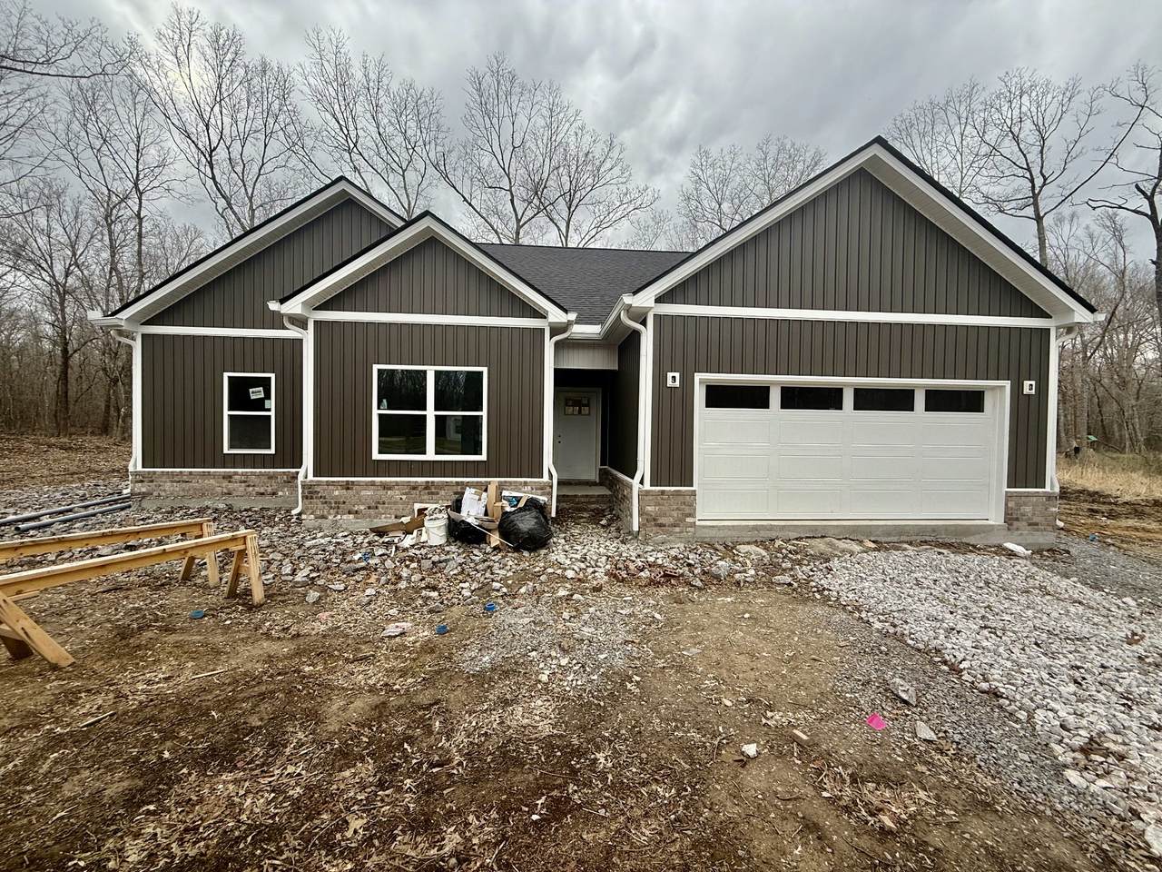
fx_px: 470
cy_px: 436
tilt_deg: +0.1
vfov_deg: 85.7
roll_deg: -0.3
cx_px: 581
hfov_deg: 102.1
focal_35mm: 14
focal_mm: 2.22
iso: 50
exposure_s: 1/296
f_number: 2.2
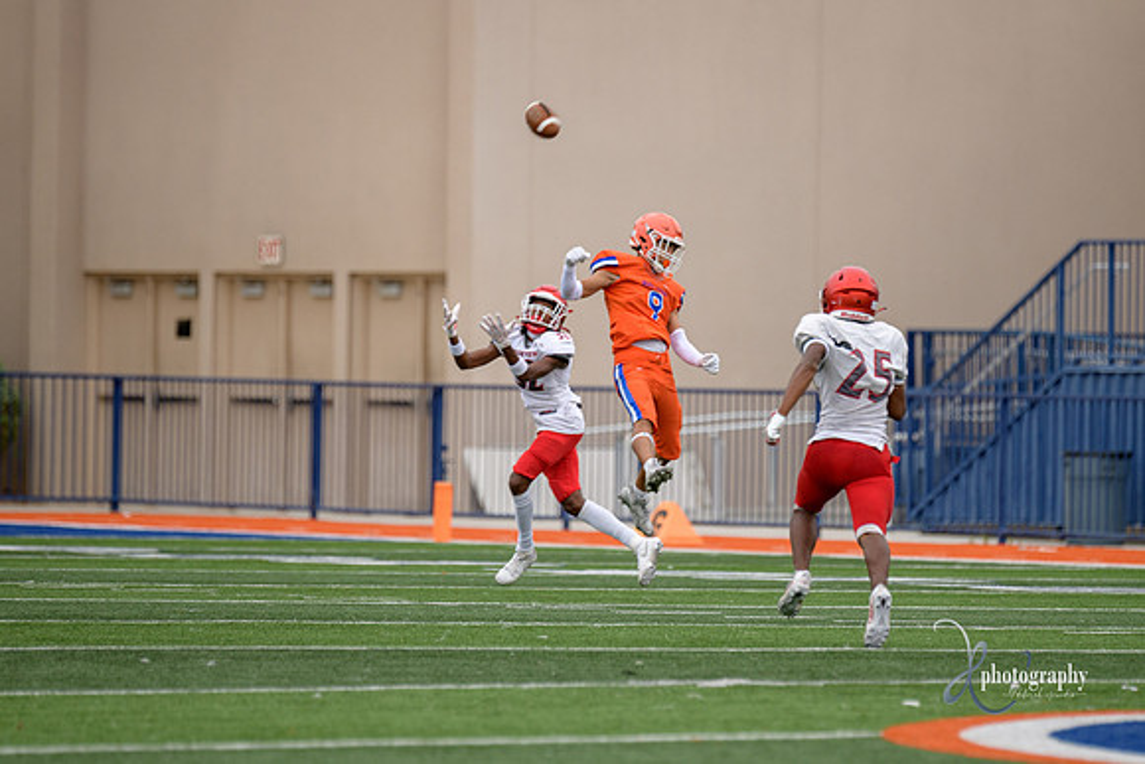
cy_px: 382
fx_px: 11356
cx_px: 636
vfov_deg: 3.9
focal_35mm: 357
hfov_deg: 5.8
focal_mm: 250
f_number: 2.8
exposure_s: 1/500
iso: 250
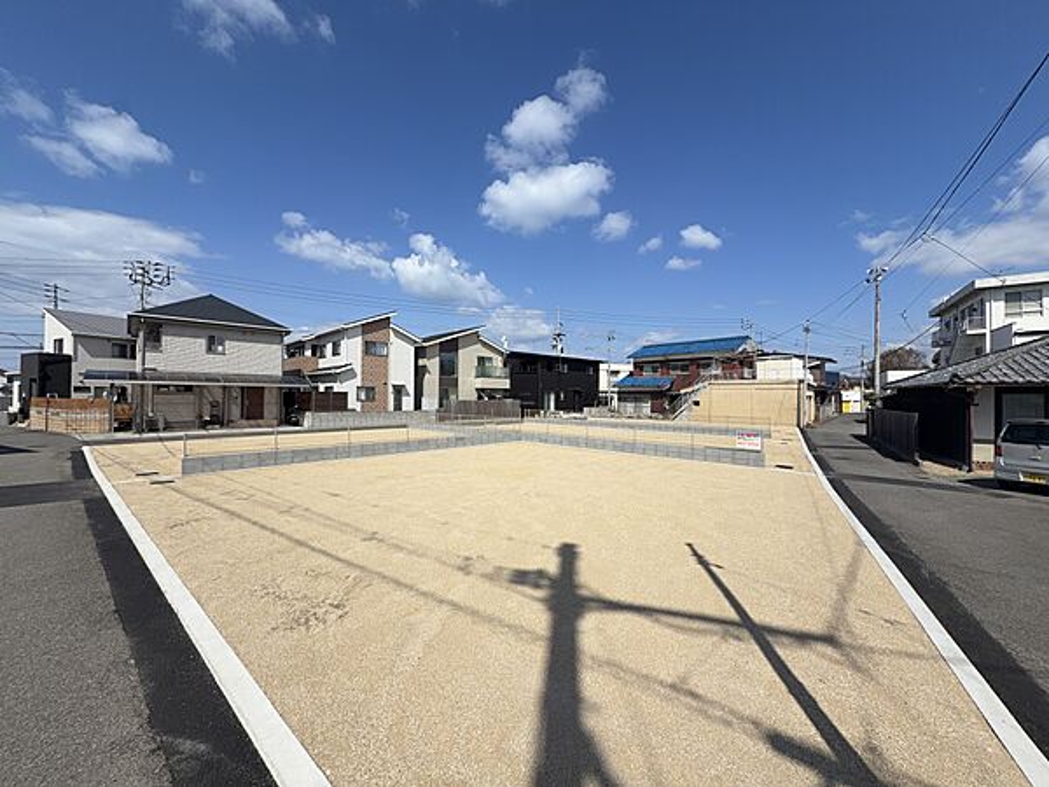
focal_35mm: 14
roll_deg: -0.3
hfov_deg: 102.1
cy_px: 394
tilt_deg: +1.6
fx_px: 424
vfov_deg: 85.7
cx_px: 524
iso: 20
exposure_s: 1/1572
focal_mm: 2.22
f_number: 2.2
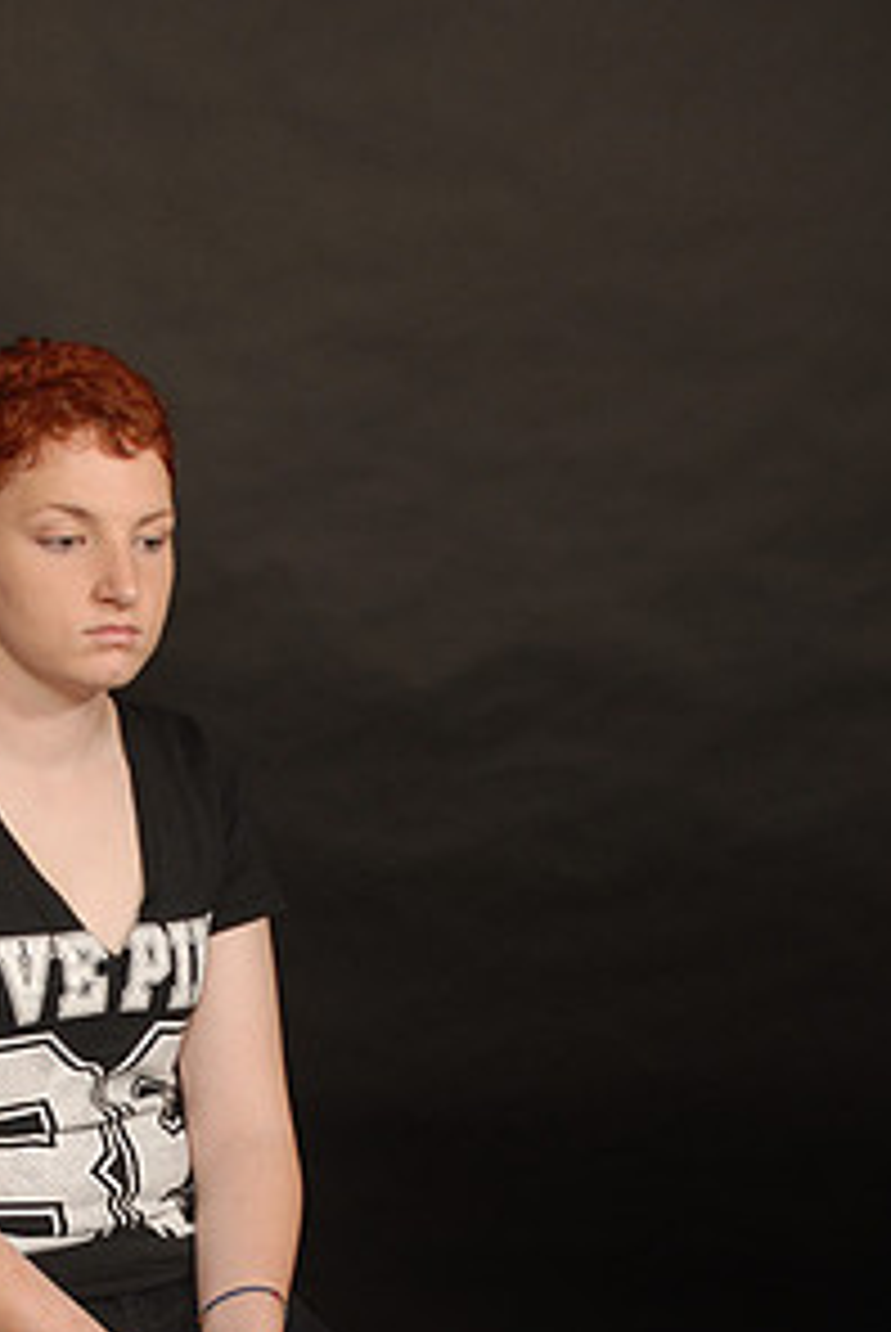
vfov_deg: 21.1
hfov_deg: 14.5
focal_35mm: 94
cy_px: 1228
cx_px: 189
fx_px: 3481
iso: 100
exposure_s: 1/125
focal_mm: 32
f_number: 5.6
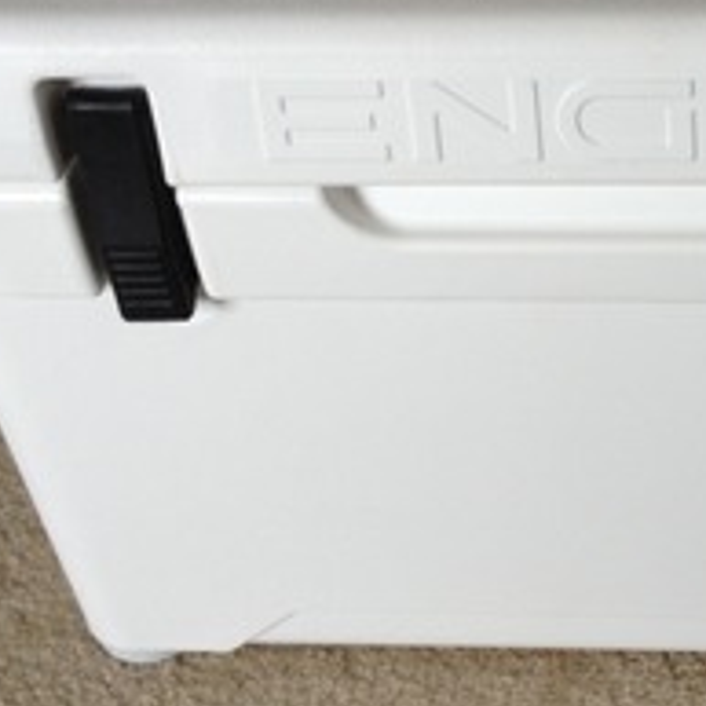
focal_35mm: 80
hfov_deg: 21.0
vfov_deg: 21.6
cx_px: 680
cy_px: 251
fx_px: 1846
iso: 80
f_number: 2.4
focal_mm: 4.28
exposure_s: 1/40
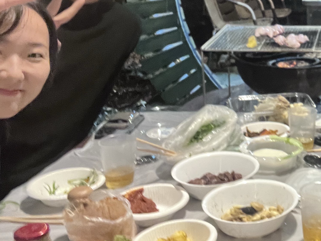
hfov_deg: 28.0
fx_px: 575
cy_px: 35
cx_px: 366
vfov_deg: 23.2
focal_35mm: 62
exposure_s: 1/20
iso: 640
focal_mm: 2.71
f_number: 2.2
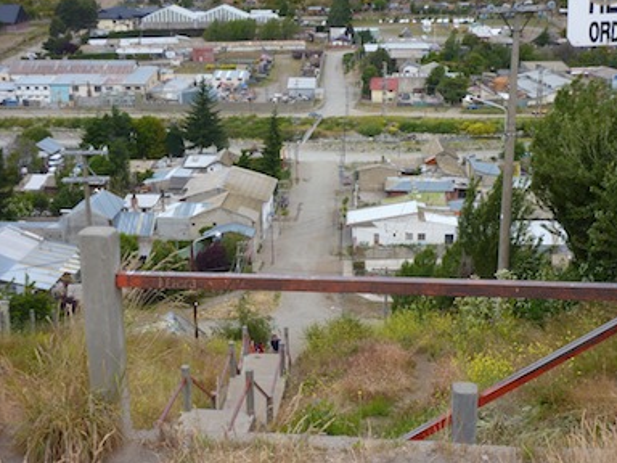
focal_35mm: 50
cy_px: 225
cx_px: 320
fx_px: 891
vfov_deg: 29.1
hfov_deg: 38.2
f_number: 4
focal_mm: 7.9
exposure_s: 1/250
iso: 80
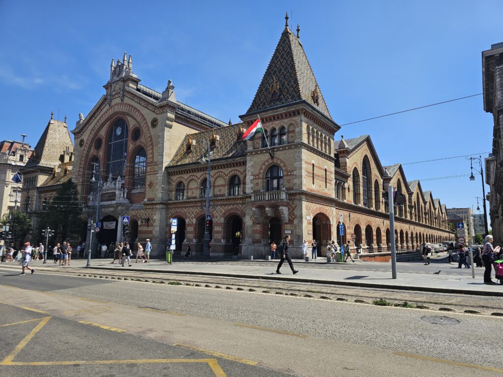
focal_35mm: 23
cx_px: 252
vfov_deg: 58.9
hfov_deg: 73.9
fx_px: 334
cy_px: 188
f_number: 1.7
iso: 10
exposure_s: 1/736
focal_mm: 6.3
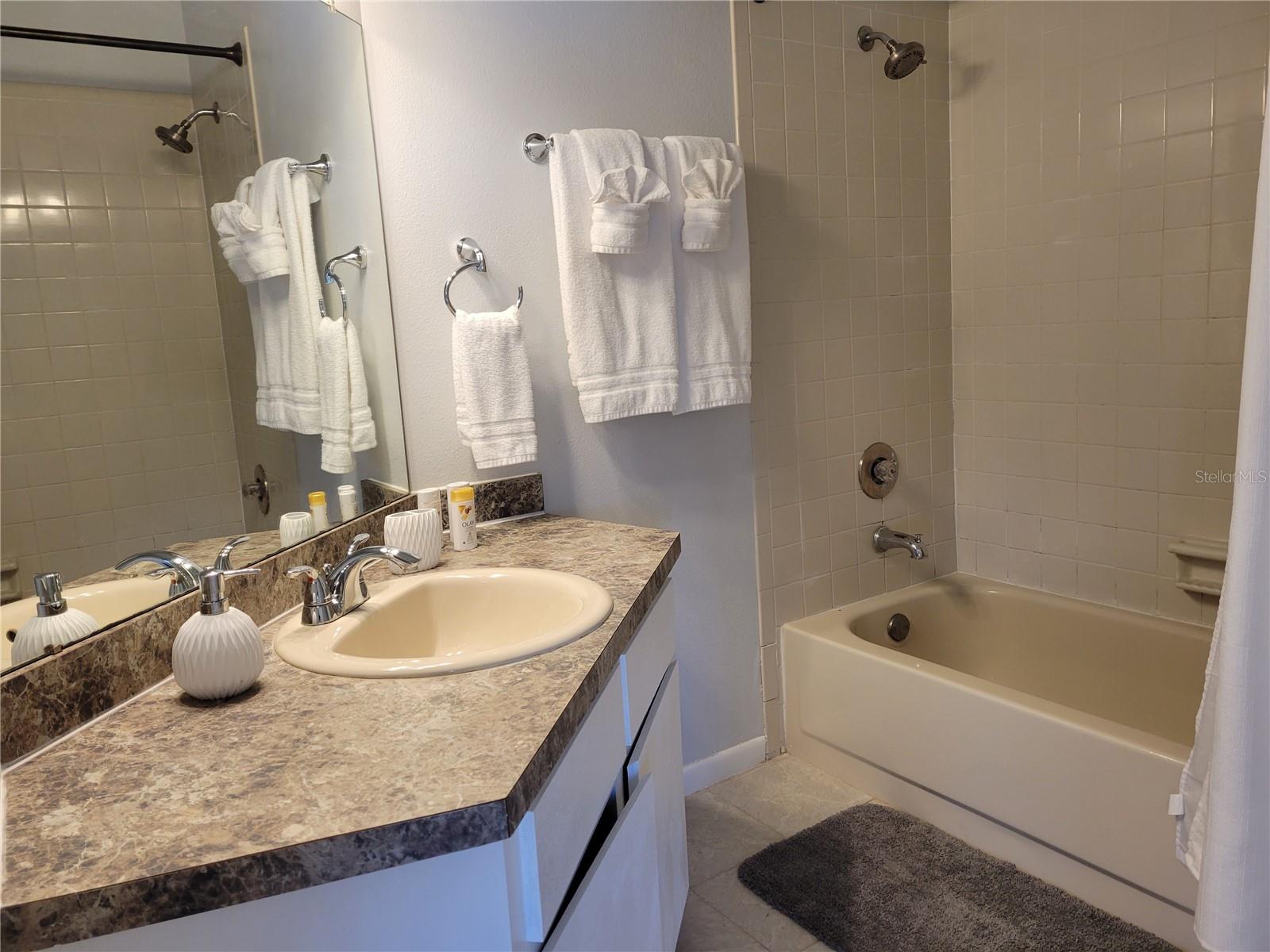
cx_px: 635
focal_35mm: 26
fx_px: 954
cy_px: 476
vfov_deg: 53.1
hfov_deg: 67.3
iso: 160
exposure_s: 1/60
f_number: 1.8
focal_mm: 5.4
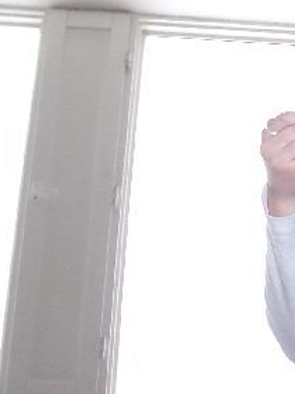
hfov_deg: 14.2
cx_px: 406
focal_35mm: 99
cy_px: 78
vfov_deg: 19.6
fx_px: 1126
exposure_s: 1/60
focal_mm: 5.8
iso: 200
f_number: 2.6
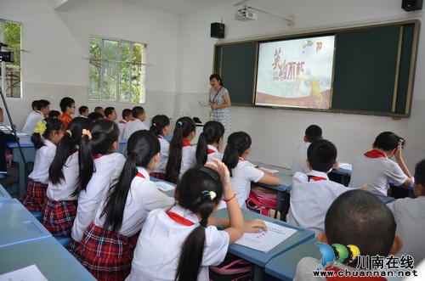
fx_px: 318
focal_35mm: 27
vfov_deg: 47.7
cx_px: 212
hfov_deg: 67.5
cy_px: 140
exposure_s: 1/60
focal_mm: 18
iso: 400
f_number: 4
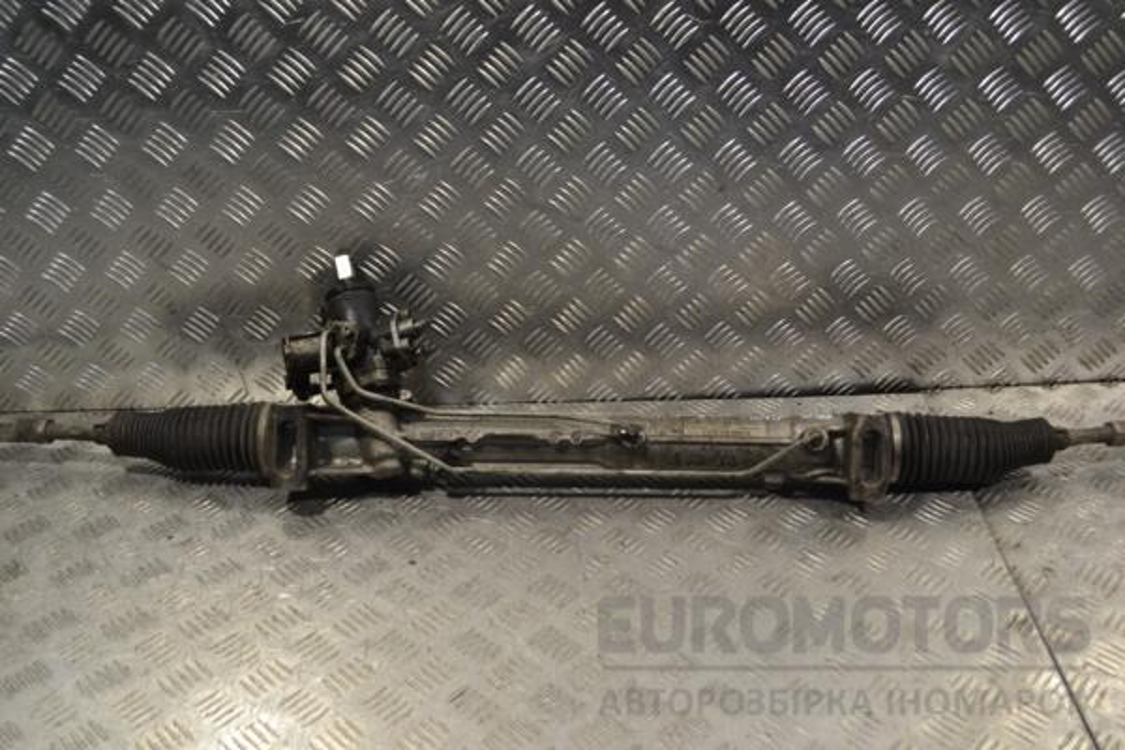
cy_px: 375
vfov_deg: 36.9
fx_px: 1125
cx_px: 562
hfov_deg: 53.1
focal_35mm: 36
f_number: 5.6
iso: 360
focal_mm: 24
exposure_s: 1/125
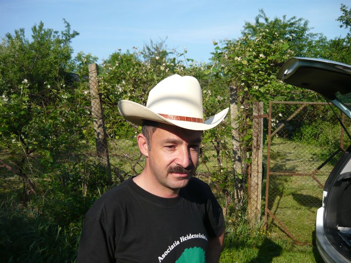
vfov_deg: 42.9
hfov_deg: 55.4
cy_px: 132
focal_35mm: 33
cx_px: 176
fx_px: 335
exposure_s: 1/160
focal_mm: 5.5
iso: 100
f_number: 8
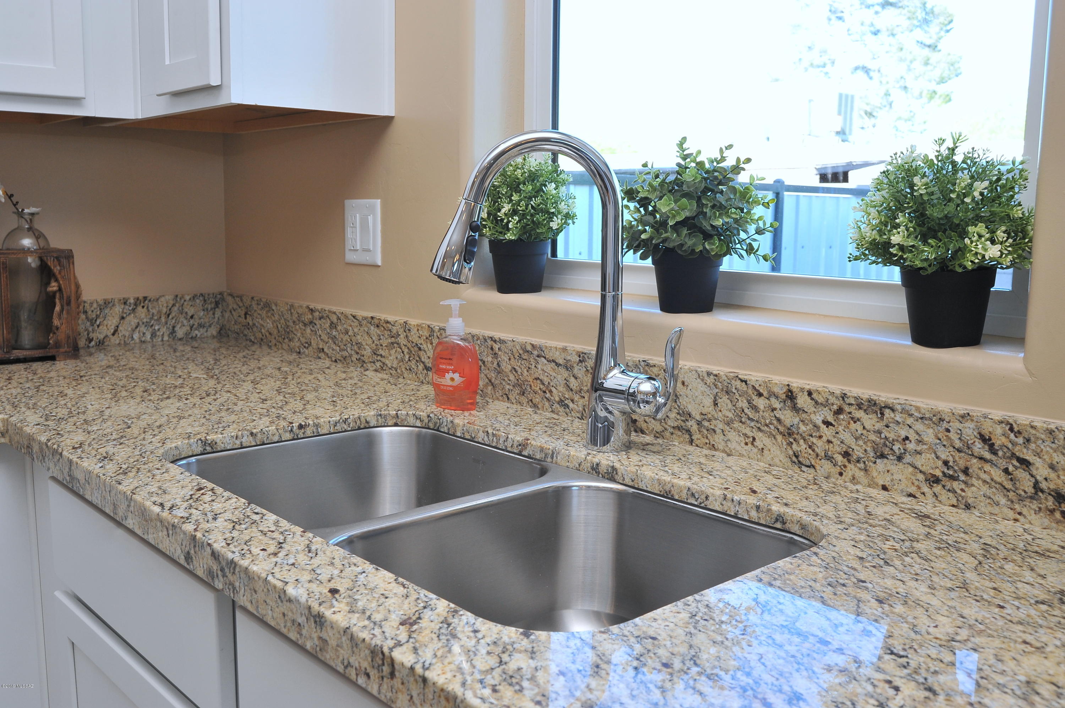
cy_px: 354
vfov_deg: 37.8
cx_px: 532
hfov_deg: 54.5
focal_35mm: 35
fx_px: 1035
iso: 640
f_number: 9
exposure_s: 1/50
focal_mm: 35
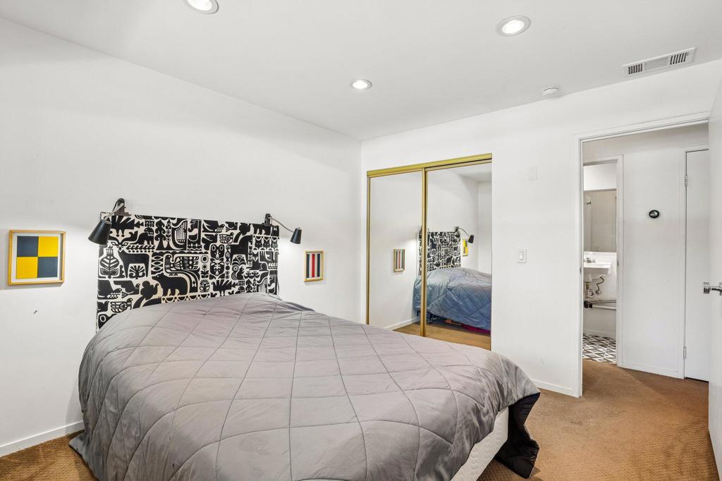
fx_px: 321
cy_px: 240
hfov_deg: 96.8
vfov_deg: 73.7
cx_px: 361
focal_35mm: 16
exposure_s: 1/15
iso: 400
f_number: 8
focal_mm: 16
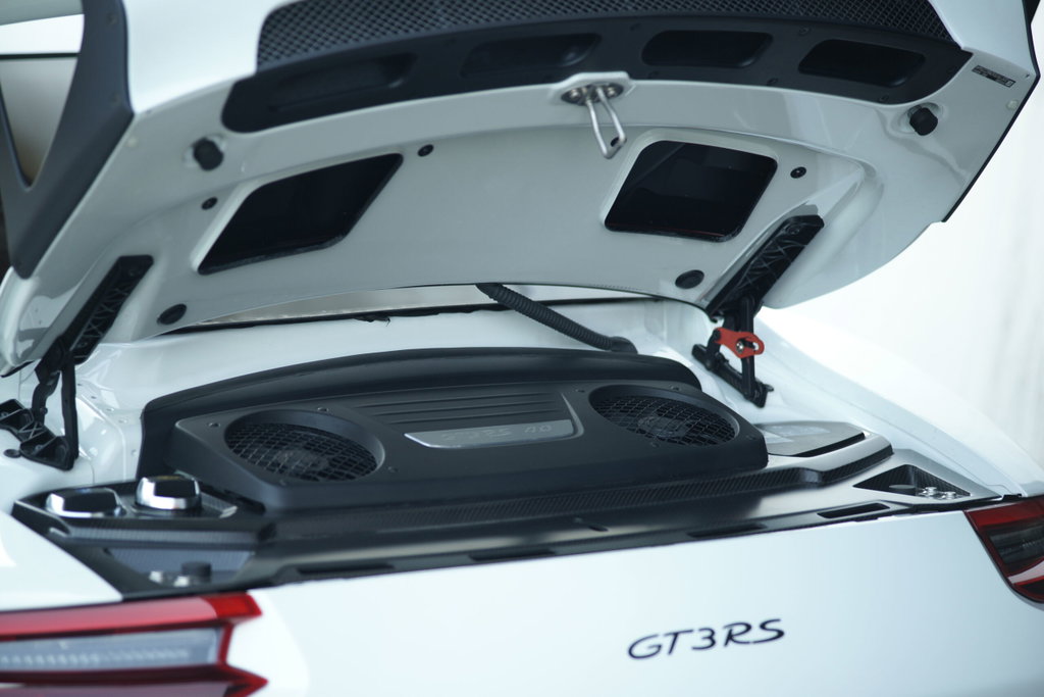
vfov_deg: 9.8
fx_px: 4060
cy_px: 348
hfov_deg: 14.7
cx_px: 522
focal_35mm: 140
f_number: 2.8
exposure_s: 1/60
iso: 125
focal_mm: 140
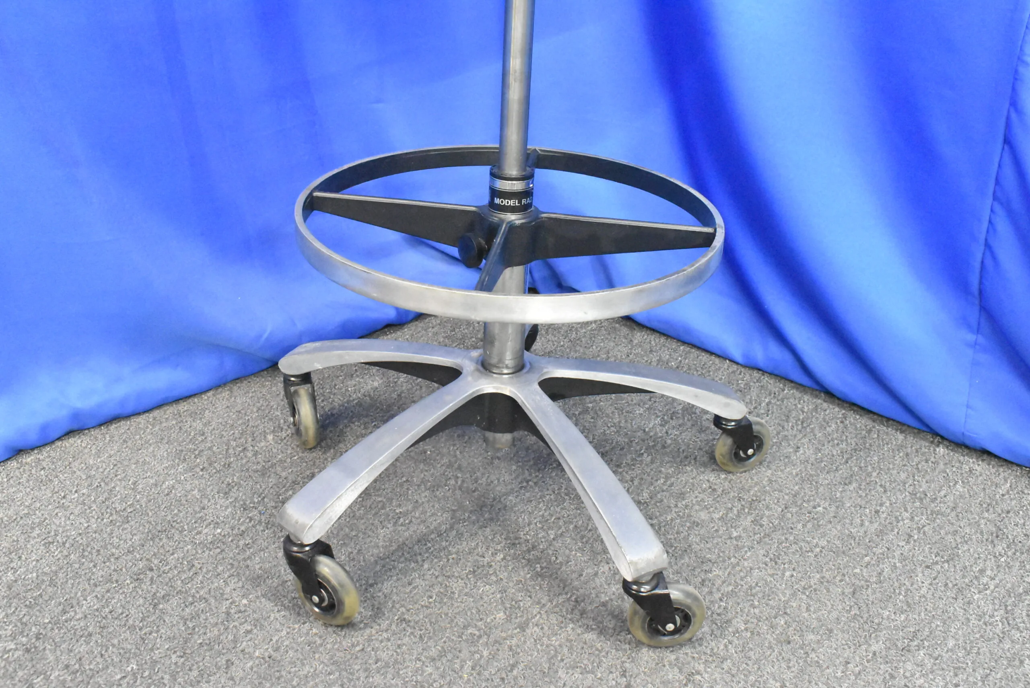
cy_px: 344
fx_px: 1031
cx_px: 515
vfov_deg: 36.9
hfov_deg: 53.1
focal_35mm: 36
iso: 12800
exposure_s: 1/40
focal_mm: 24
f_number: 8
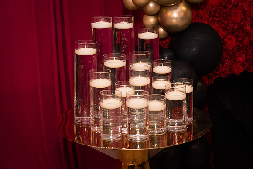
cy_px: 85
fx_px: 379
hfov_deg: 36.9
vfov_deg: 25.1
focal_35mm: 54
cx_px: 120
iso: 1250
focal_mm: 50
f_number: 4
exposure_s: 1/200
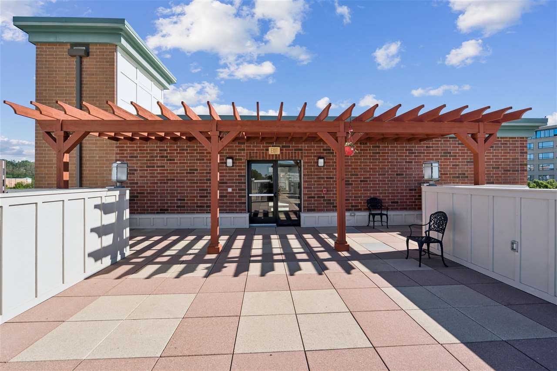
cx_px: 278
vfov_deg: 70.4
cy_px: 186
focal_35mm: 17
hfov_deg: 93.3
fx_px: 263
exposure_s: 1/800
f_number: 9
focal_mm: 17
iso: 400
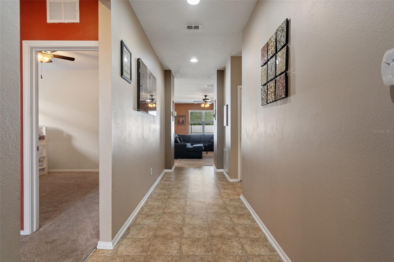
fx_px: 197
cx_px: 197
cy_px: 131
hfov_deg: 90.0
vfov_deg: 67.4
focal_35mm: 18
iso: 400
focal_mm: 18
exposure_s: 1/1.25
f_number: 8
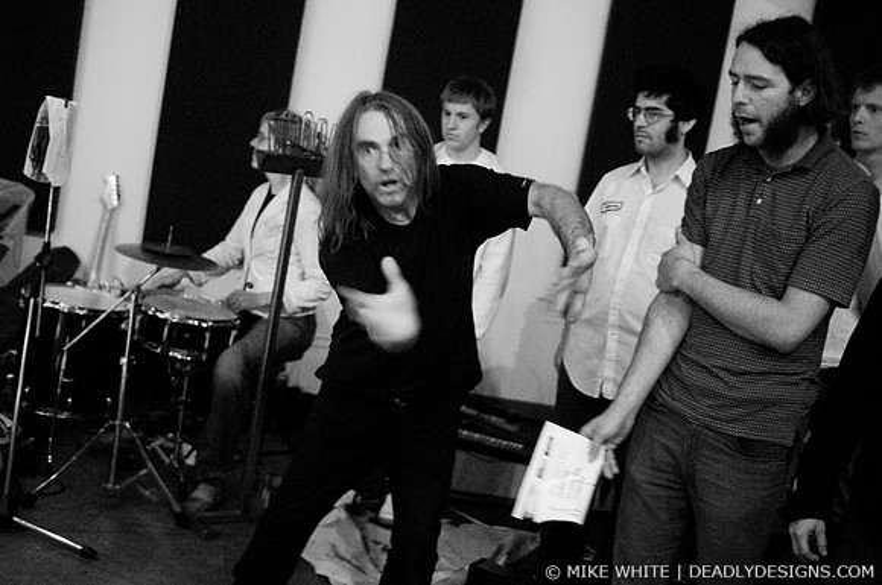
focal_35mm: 45
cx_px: 441
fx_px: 1101
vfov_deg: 29.8
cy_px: 292
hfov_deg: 43.7
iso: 1600
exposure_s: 1/50
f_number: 1.4
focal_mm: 30
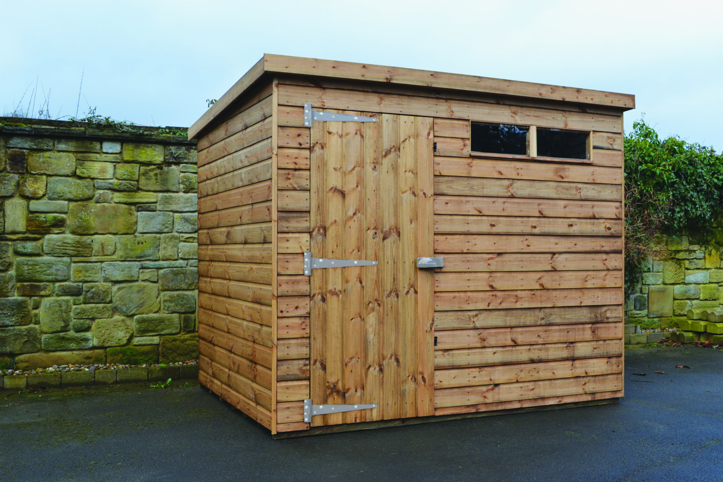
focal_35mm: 39
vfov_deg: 34.2
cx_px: 362
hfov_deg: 49.6
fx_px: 783
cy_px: 241
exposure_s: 1/125
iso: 180
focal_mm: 26
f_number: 8
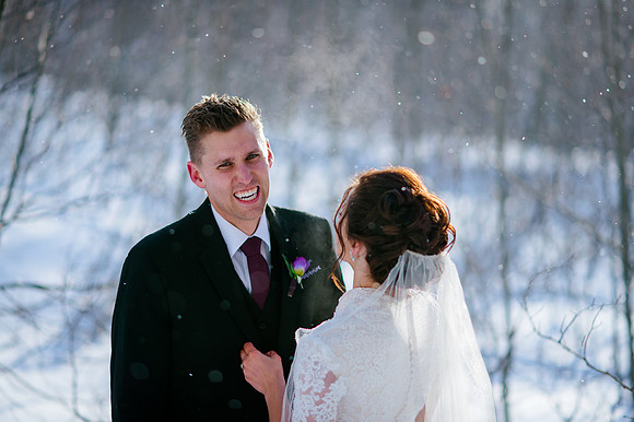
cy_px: 211
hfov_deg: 19.5
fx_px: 1848
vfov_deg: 13.0
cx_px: 317
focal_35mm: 105
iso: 125
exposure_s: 1/2000
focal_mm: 105
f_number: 2
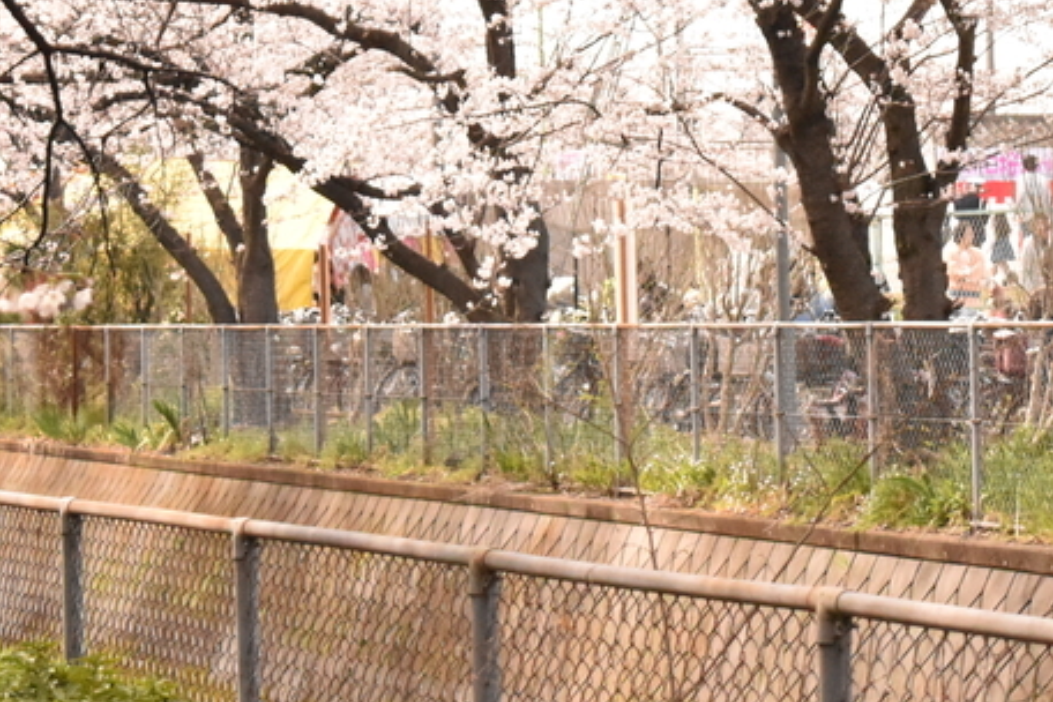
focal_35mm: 217
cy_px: -180
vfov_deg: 6.3
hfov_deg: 9.5
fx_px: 6356
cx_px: 644
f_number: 5.6
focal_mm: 55
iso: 5000
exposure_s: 1/4000
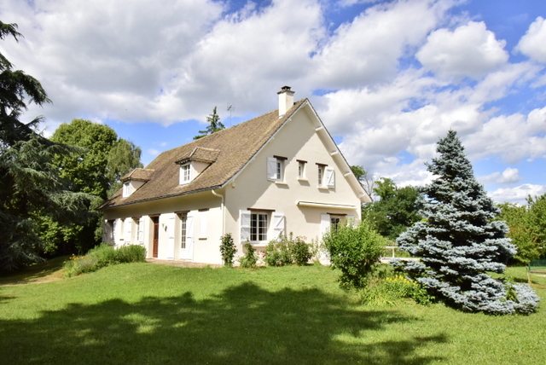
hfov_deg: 67.3
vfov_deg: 48.0
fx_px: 410
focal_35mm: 27
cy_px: 182
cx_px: 273
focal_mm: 18
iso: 2500
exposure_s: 1/1250
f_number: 20
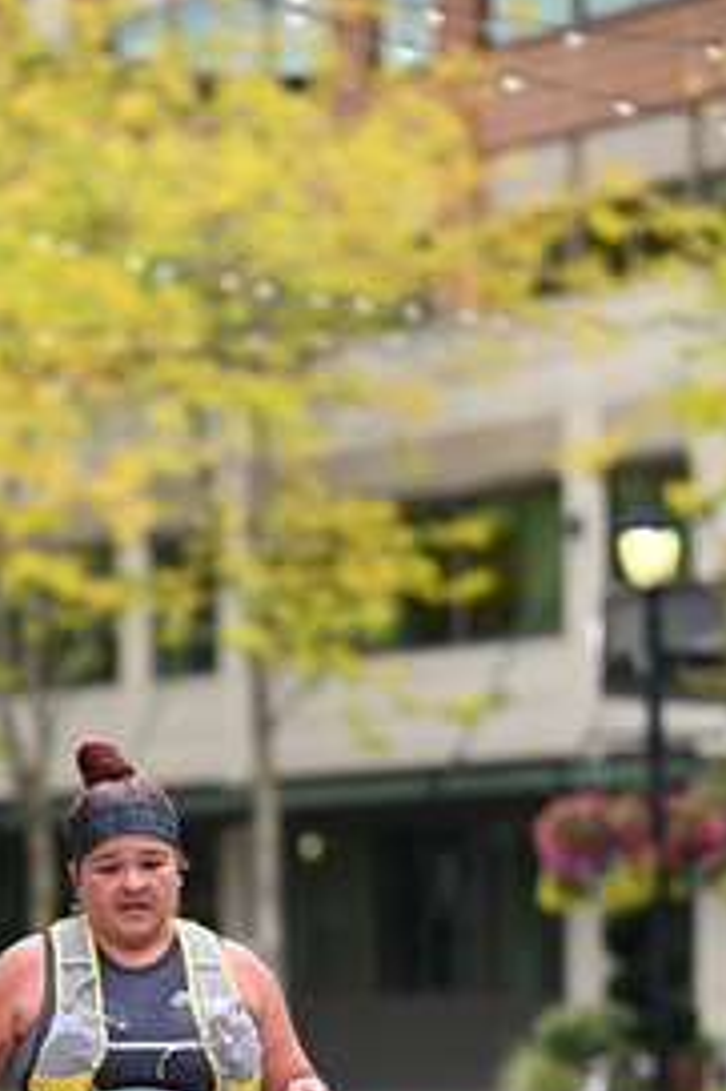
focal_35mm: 253
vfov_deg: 8.1
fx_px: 7662
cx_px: 122
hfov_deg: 5.4
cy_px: 963
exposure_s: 1/2000
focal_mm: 125
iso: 640
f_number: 2.8
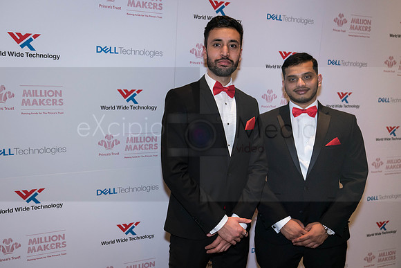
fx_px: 340
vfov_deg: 42.9
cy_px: 127
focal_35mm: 31
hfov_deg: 61.0
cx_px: 190
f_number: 3.5
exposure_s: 1/100
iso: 3200
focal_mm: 29
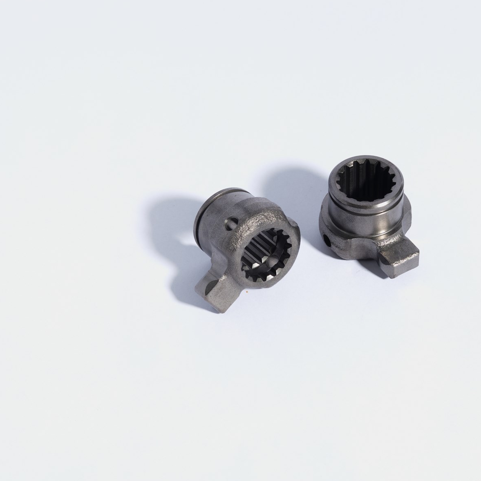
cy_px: 237
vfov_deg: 16.7
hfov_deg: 16.7
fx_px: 1635
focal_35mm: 104
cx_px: 280
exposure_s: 1/125
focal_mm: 50
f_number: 8
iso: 160
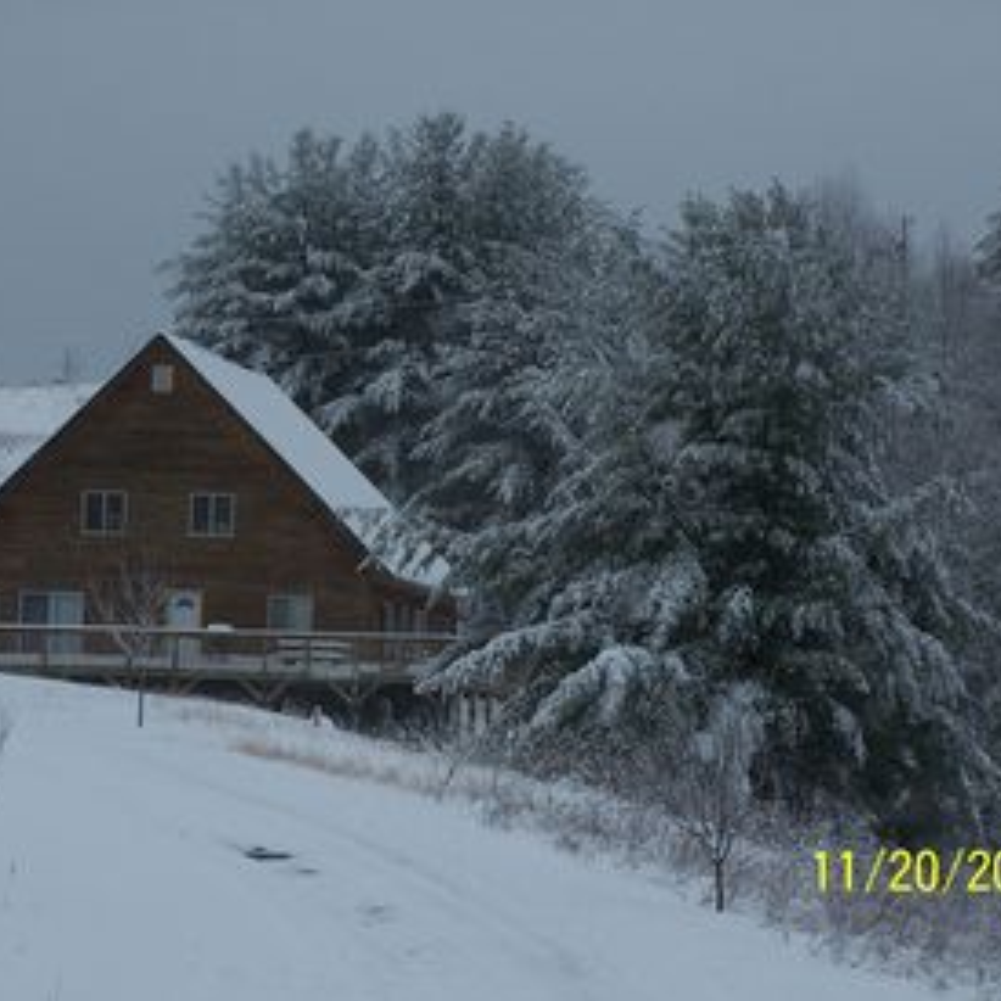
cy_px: 500
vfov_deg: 12.6
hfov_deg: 12.6
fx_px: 4548
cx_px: 471
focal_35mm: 139
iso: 80
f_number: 3.2
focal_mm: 19.4
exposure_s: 1/1000
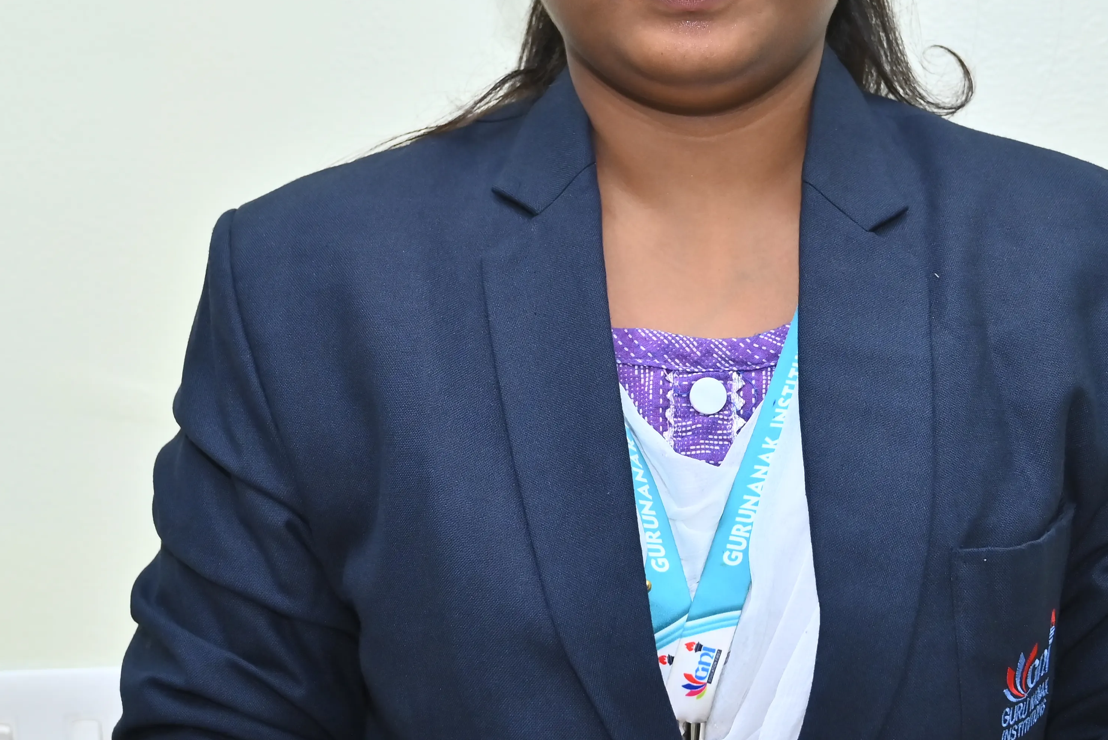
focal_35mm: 90
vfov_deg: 15.1
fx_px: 2771
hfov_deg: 22.6
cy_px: 110
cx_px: 686
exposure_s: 1/100
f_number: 4.5
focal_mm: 44
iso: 320
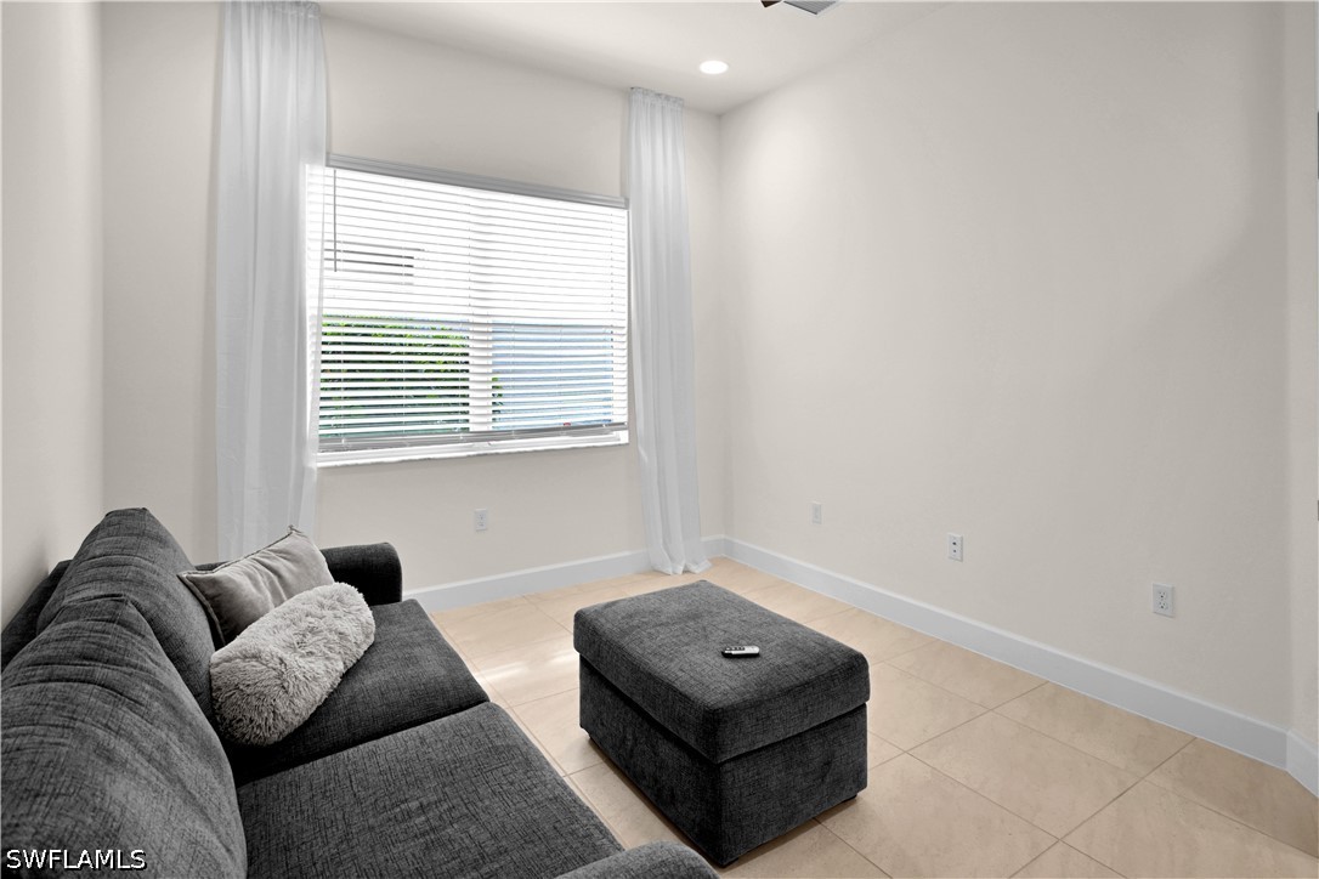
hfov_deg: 90.0
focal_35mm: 18
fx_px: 659
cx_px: 660
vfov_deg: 67.4
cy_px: 440
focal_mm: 12
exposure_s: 1/50
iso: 100
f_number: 3.5
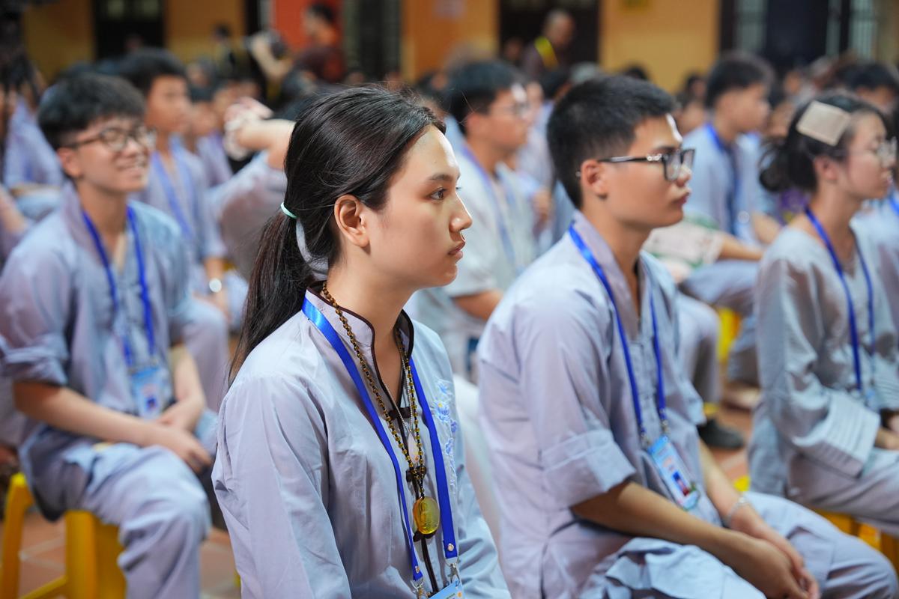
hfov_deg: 31.9
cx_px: 450
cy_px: 300
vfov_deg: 21.6
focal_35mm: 63
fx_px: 1573
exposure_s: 1/125
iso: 2000
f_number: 2.8
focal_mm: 63
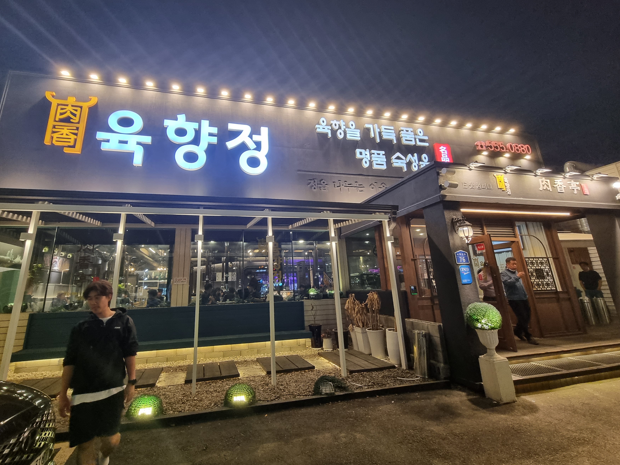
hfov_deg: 97.8
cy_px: 206
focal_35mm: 15
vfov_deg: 81.4
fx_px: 269
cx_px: 278
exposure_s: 1/60
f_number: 2.2
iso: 400
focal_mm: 2.2
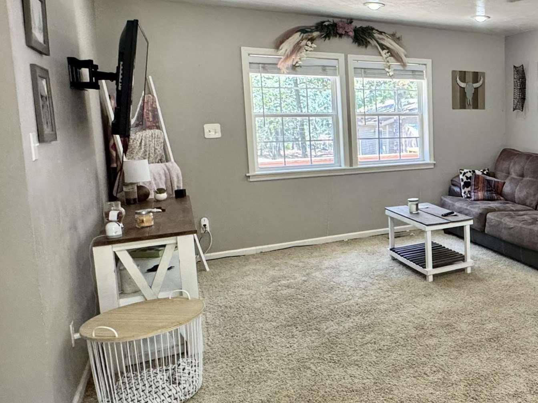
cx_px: 519
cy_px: 173
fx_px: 497
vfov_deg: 44.0
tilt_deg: -8.2
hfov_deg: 48.4
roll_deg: +0.3
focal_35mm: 32
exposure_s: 1/120
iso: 320
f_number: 2.2
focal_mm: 2.22
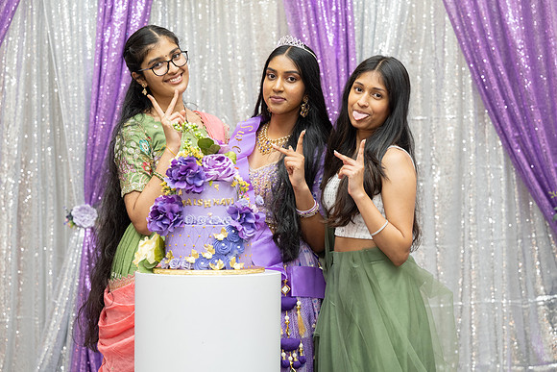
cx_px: 278
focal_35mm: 93
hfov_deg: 21.9
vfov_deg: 14.7
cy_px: 186
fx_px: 1442
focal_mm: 93
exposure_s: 1/160
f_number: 3.5
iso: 800
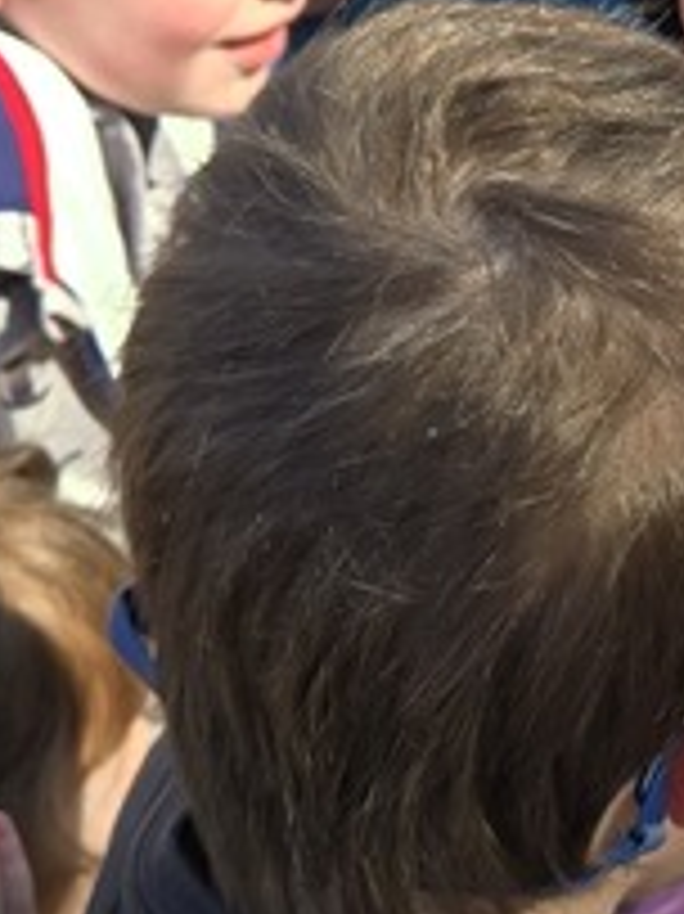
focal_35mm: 116
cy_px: 419
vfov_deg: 17.0
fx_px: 3059
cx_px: 1012
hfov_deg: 12.2
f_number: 1.8
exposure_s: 1/523
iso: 25
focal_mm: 5.4
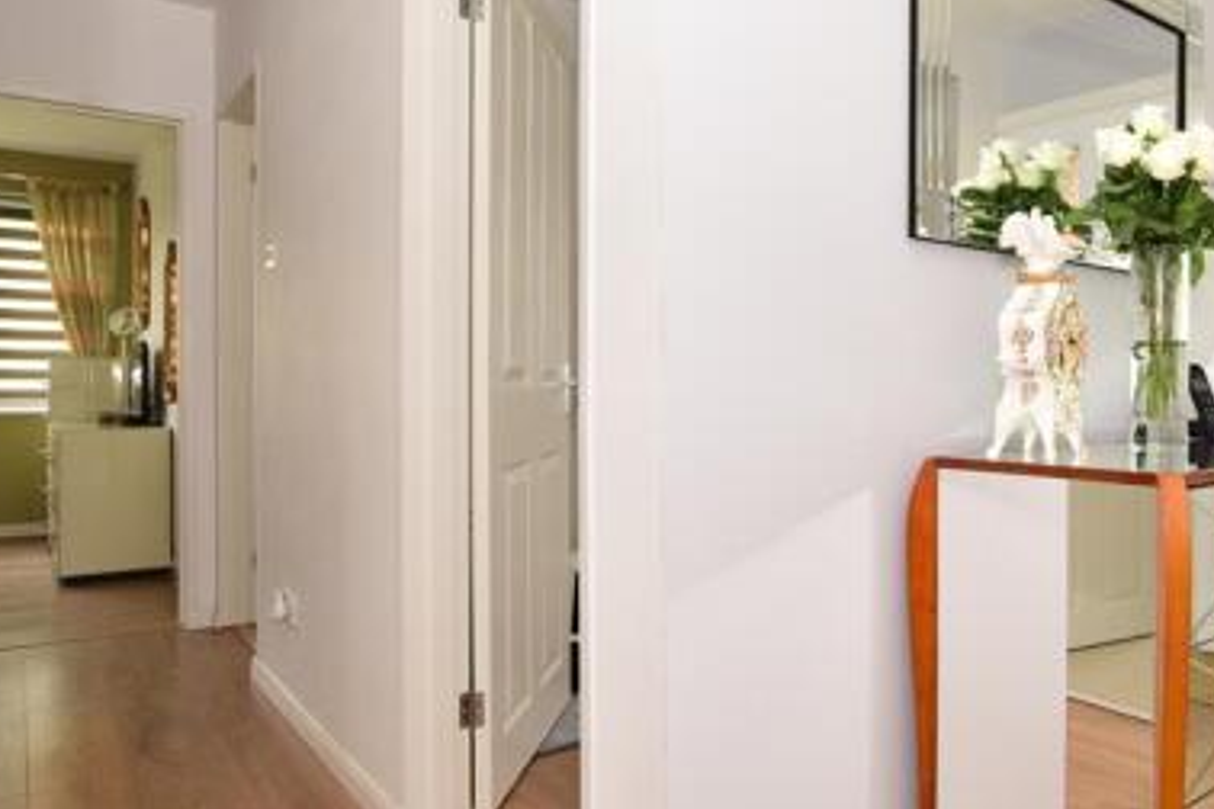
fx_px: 877
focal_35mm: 26
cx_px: 848
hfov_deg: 66.7
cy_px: 390
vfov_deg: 49.5
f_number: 7.1
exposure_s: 1/15
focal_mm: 10
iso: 400
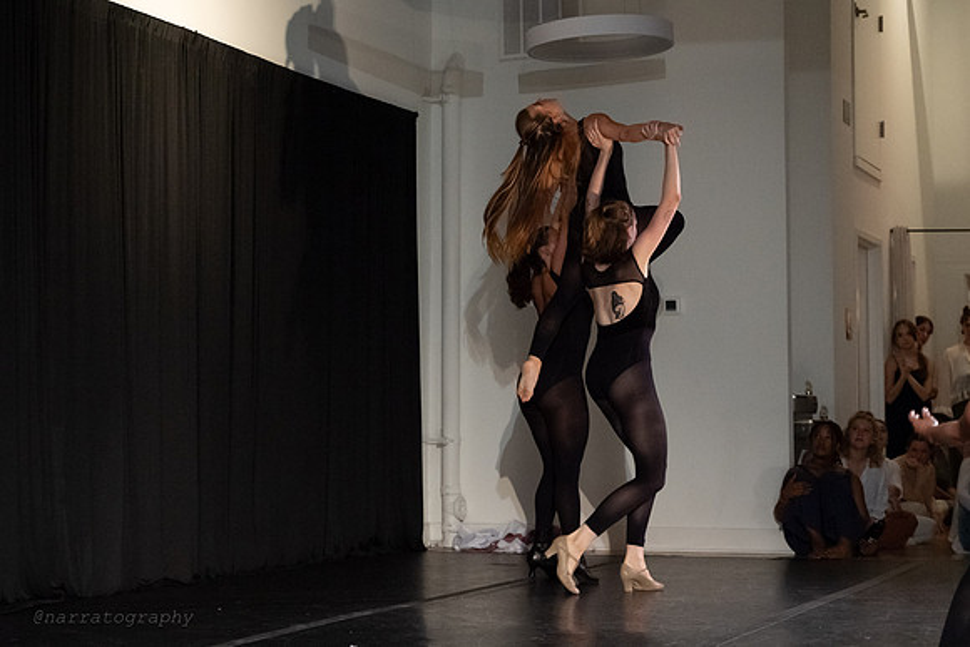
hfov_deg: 27.6
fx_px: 1971
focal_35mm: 73
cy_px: 309
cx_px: 448
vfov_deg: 18.7
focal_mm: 66
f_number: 4
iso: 6400
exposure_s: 1/400
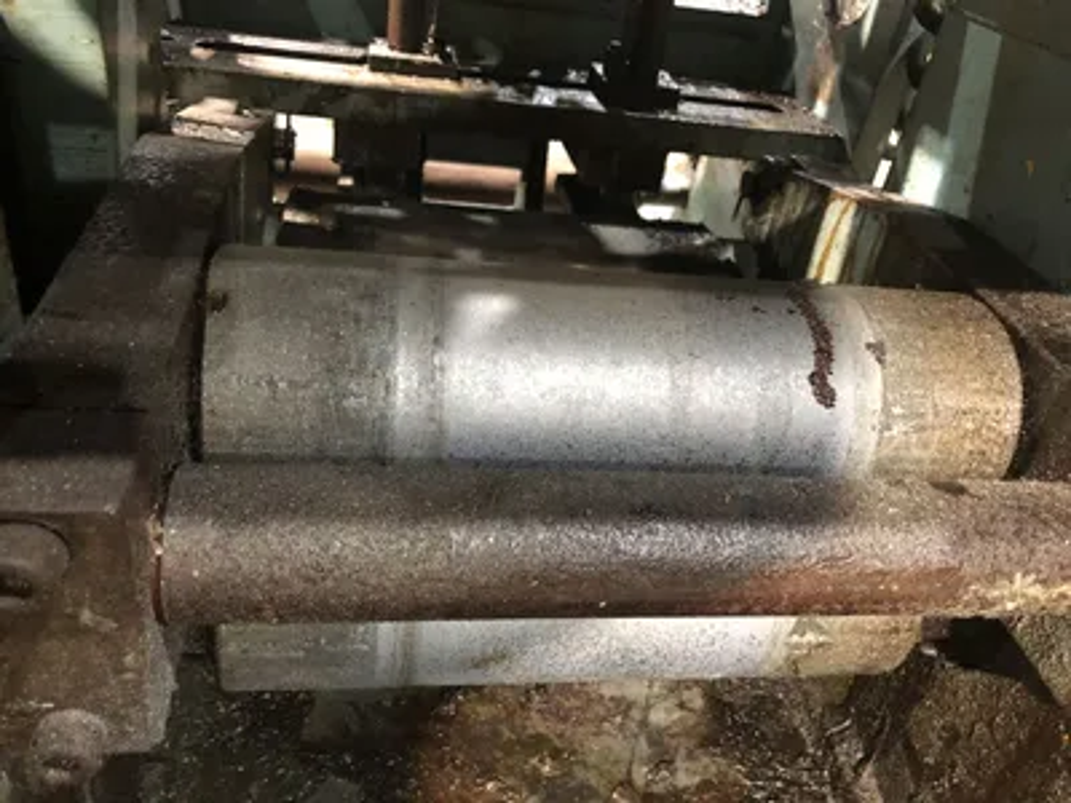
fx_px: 866
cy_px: 402
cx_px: 536
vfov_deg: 49.7
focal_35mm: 28
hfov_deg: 63.4
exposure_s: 1/4
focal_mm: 4
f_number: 1.8
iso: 100
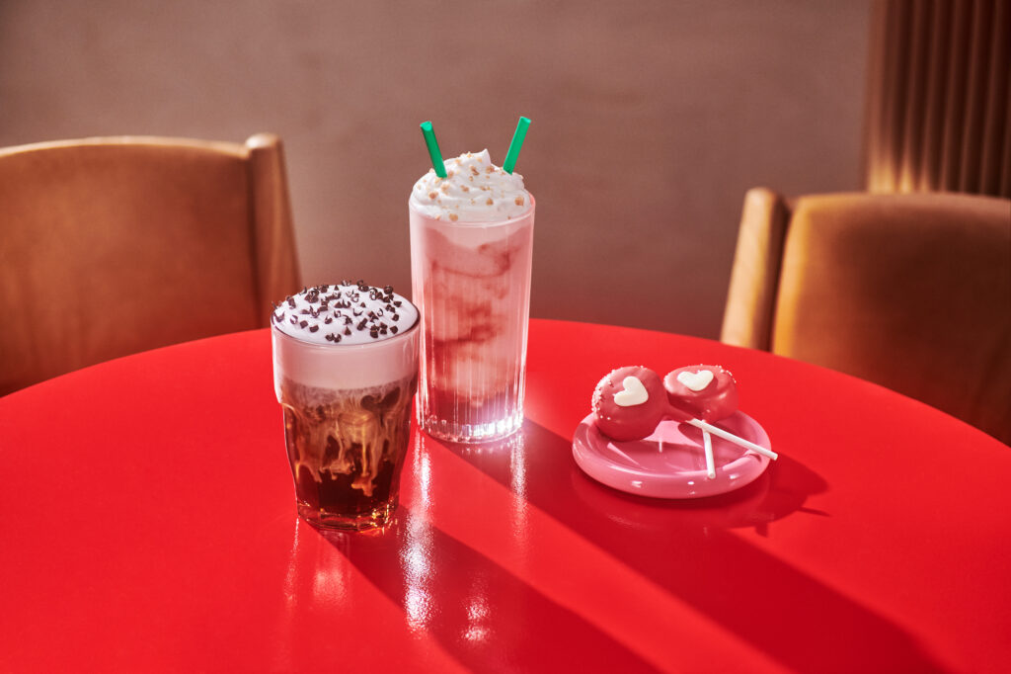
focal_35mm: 105
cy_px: 337
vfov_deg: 13.0
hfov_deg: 19.5
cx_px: 506
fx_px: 2948
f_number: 5
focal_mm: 105
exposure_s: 1/40
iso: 320
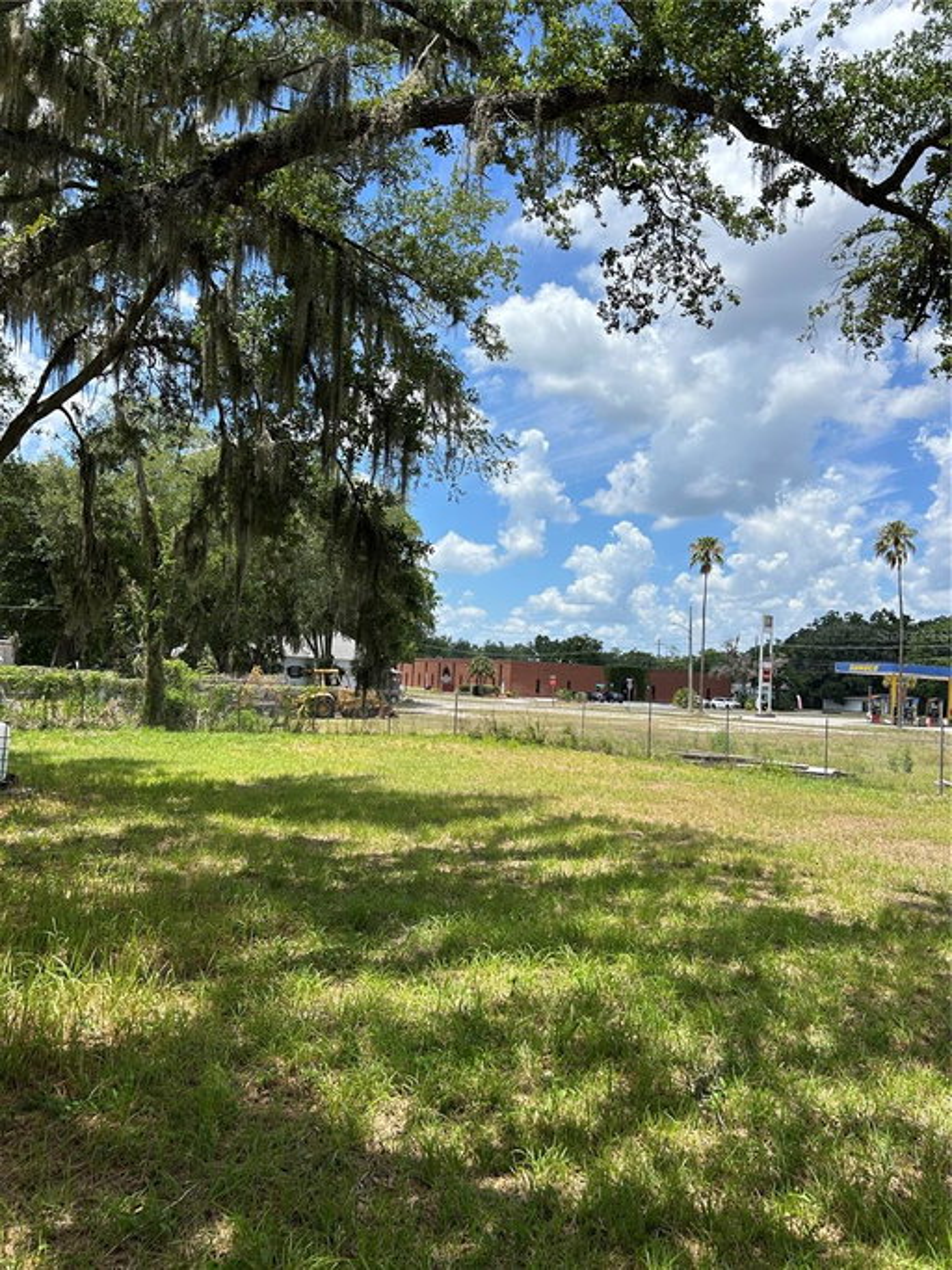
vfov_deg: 67.3
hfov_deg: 53.0
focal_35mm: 26
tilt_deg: +2.8
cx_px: 476
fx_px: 954
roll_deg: -4.3
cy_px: 635
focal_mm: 5.7
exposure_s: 1/4630
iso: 50
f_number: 1.5
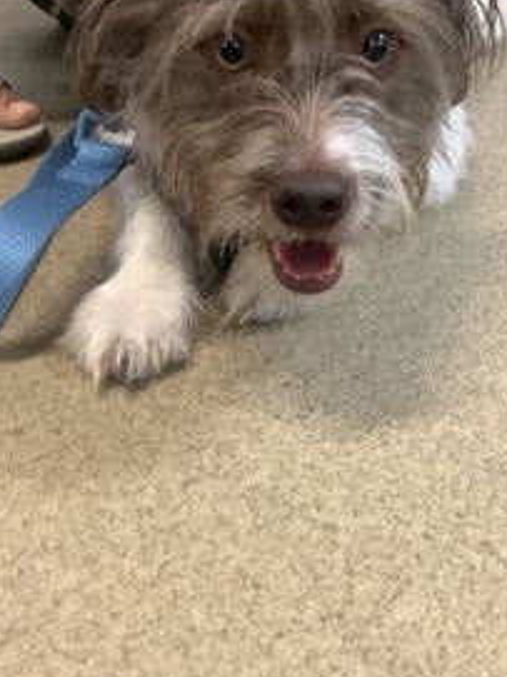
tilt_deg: -30.1
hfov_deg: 30.0
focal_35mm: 48
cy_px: 277
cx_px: 333
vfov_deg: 39.5
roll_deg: -3.2
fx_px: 938
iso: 200
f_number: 2.4
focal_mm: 3.3
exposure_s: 1/60
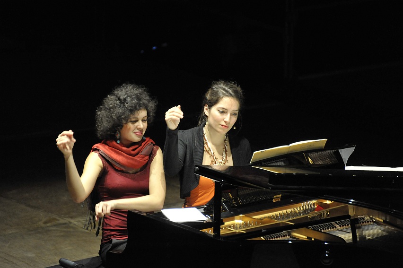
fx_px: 3356
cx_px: 202
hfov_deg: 6.9
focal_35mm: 300
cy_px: 134
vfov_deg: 4.6
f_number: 5.6
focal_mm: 300
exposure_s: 1/80
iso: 4000
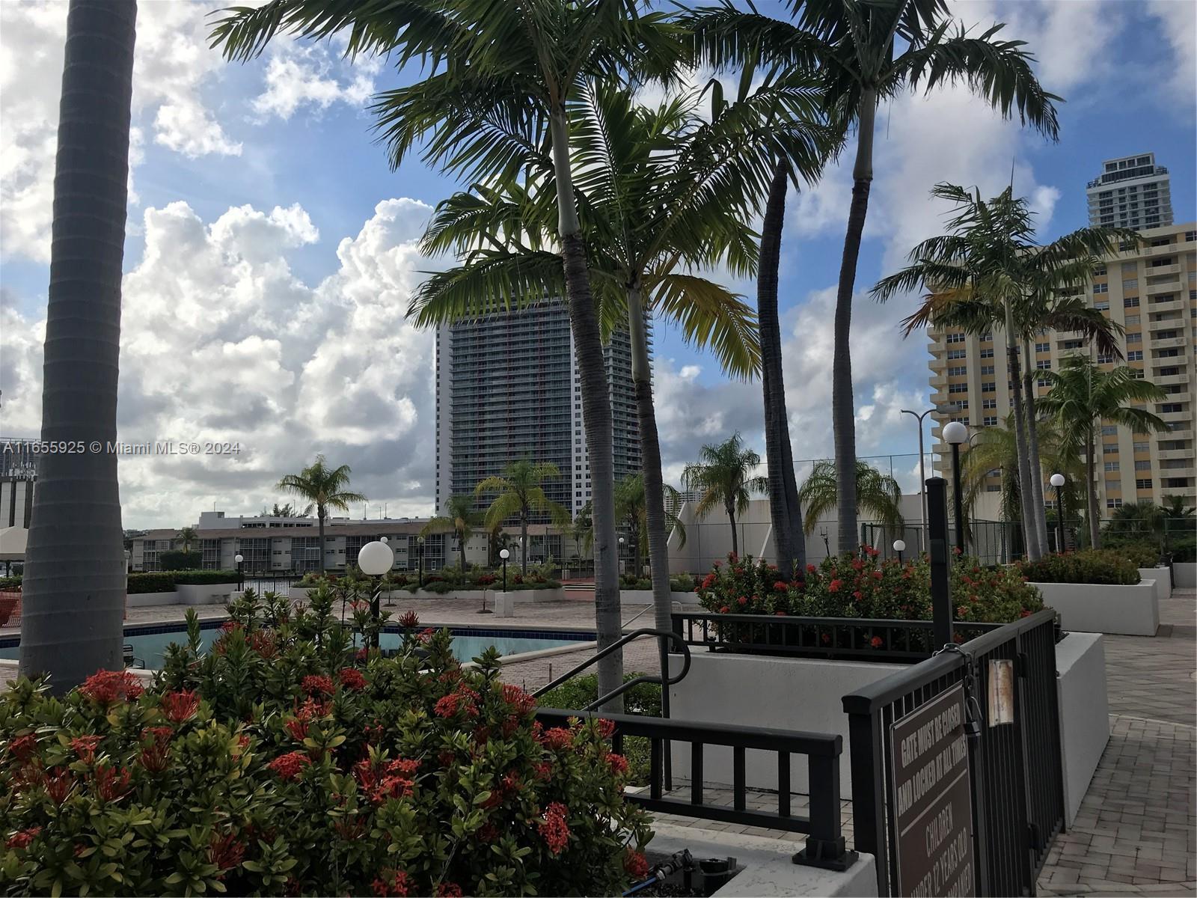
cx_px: 598
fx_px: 968
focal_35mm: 28
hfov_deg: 63.4
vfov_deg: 49.7
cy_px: 449
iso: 20
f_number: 1.8
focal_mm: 3.99
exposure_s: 1/3096
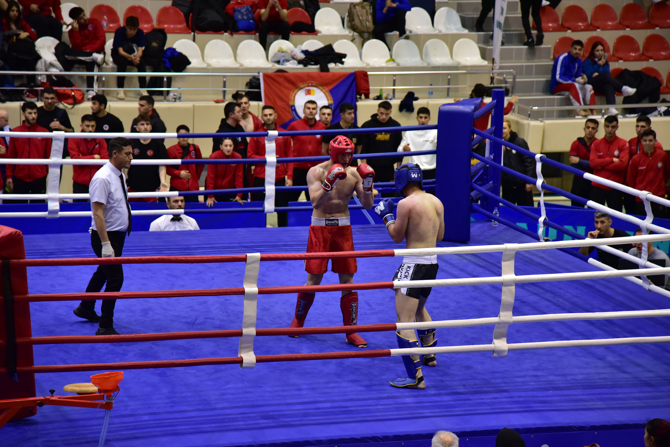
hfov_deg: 17.1
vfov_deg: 11.4
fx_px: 2233
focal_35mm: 120
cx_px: 335
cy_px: 224
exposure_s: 1/80
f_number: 4
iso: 2500
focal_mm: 120
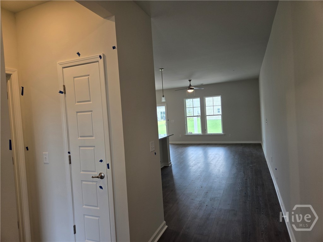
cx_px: 162
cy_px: 121
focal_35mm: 23
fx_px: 215
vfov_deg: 58.9
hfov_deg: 73.9
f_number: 1.8
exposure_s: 1/120
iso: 40
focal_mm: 5.4
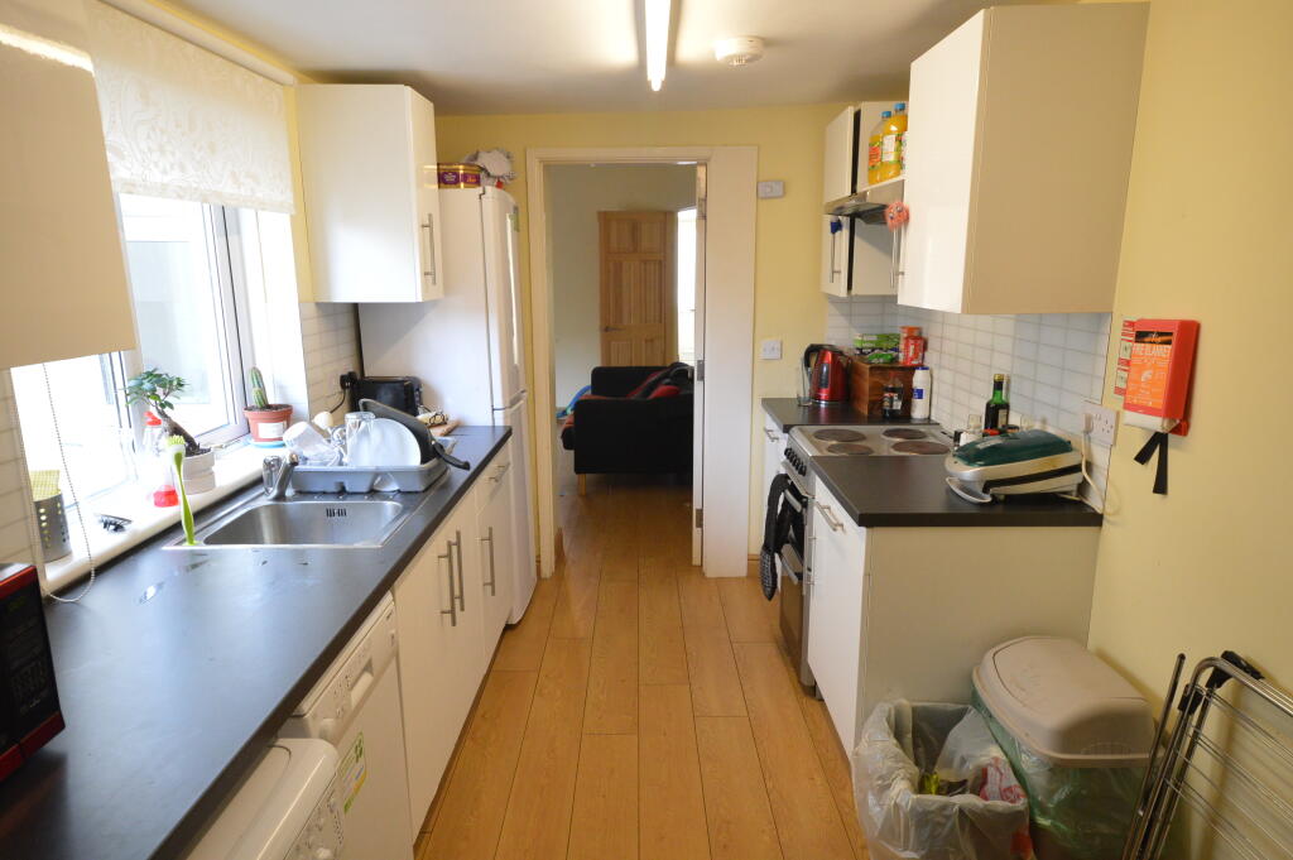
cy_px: 430
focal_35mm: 21
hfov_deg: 81.2
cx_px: 646
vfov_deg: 59.4
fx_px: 754
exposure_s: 1/25
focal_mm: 14
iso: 1600
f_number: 7.1
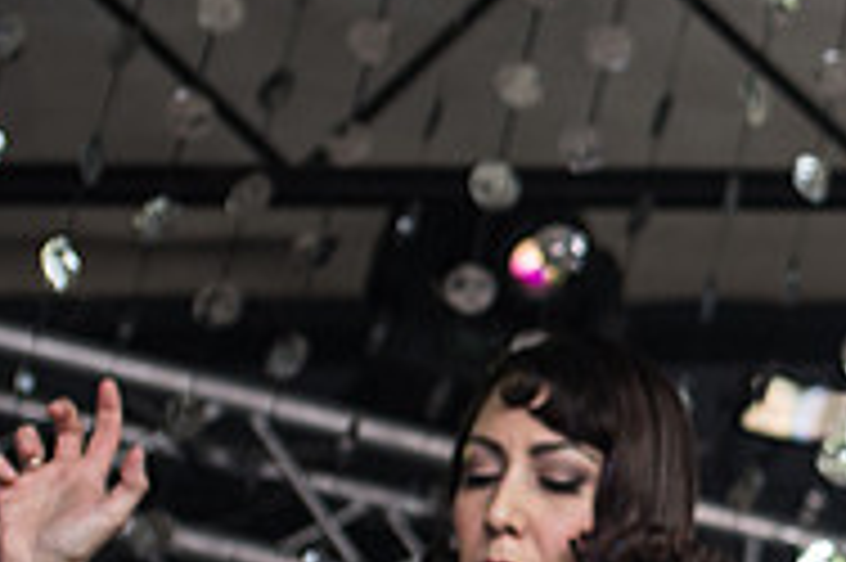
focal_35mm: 163
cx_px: 1108
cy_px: 339
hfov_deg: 12.2
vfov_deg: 8.4
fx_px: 3827
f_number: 3.5
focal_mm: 44
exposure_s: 1/100
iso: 250
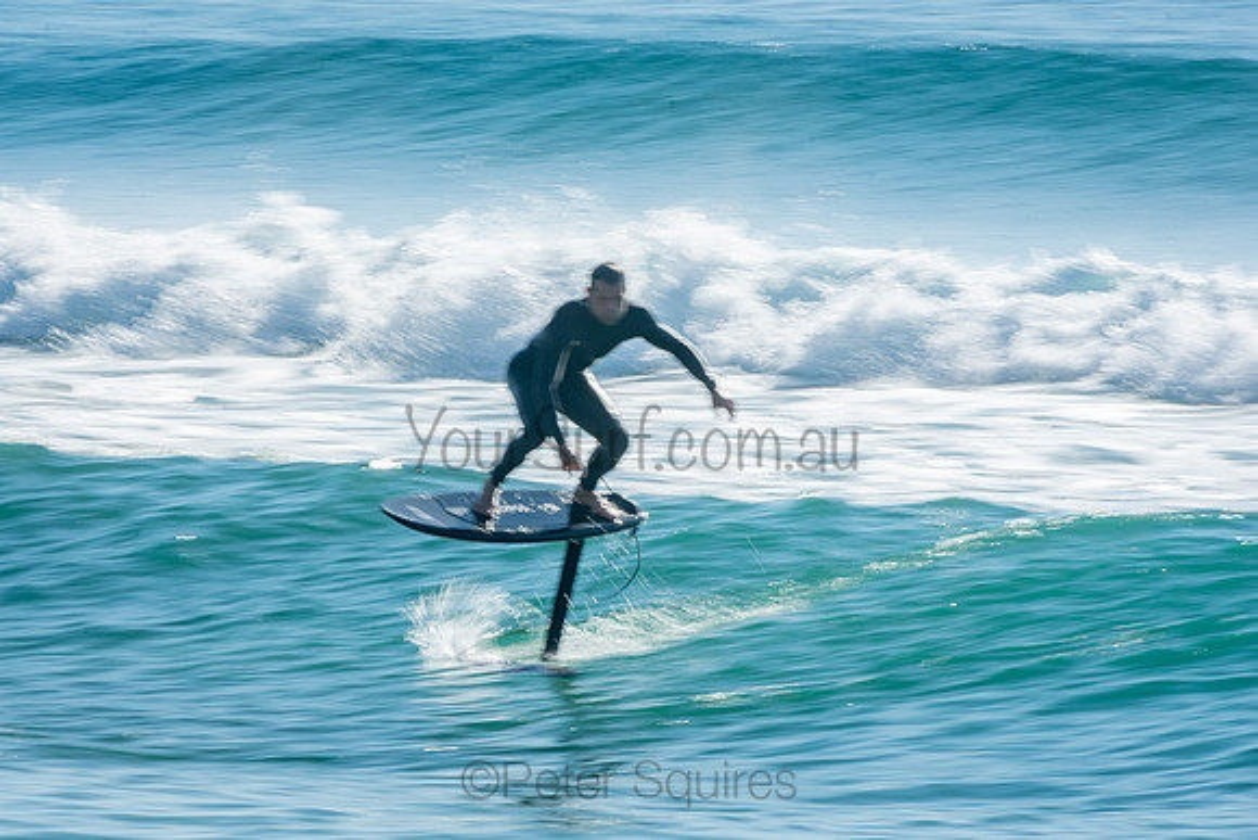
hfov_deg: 3.4
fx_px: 20971
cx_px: 629
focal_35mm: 600
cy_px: 420
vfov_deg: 2.3
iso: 100
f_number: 22
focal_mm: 400
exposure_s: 1/40
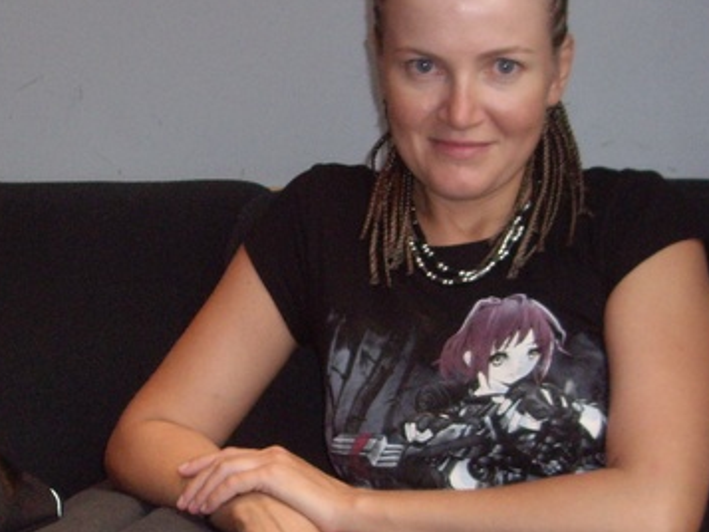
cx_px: 226
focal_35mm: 109
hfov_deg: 18.0
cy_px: 326
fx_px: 2233
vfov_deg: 13.6
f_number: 2.8
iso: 200
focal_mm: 7.9
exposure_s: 1/40
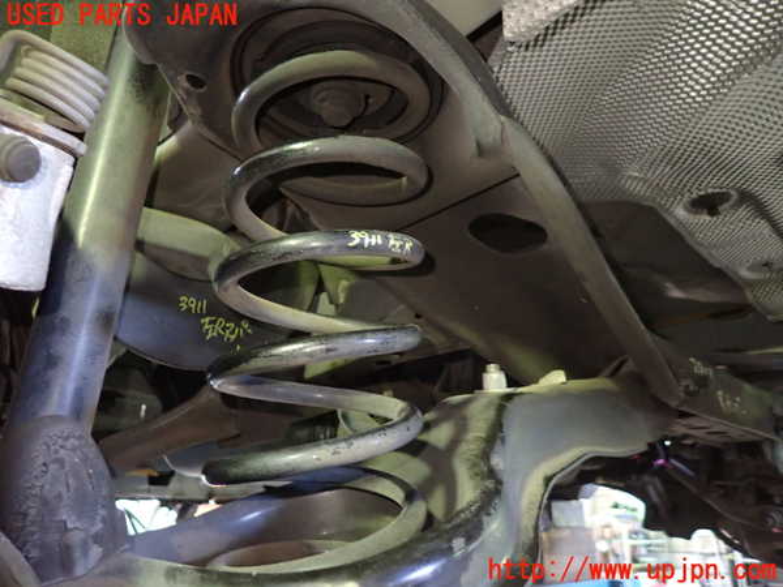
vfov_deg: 54.9
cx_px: 392
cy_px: 294
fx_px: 565
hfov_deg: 69.4
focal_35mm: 25
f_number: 2
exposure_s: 1/25
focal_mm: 4.5
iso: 800
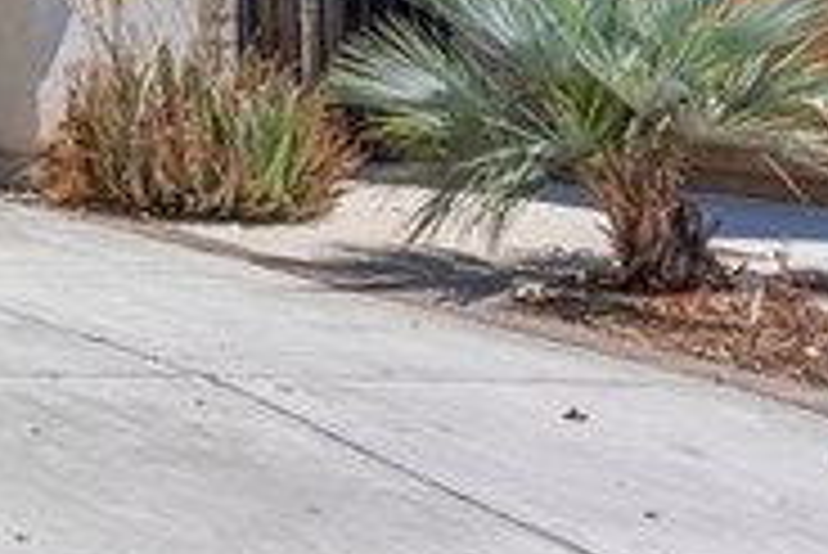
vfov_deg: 14.6
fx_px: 1898
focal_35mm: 82
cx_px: -1413
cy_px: -439
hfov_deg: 13.1
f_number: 6.3
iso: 200
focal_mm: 14.8
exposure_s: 1/250
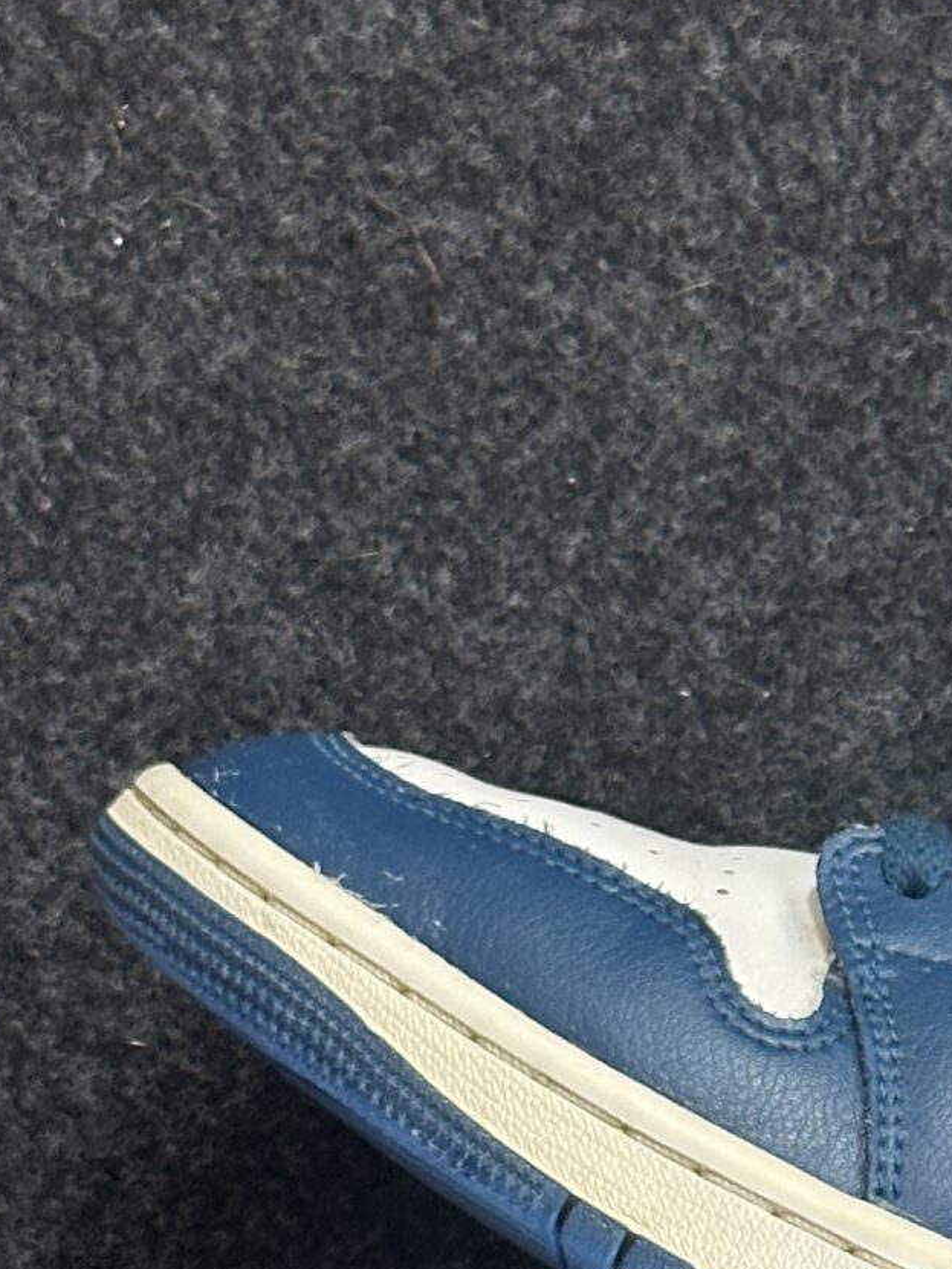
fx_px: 5424
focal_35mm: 148
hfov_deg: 9.9
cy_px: 1793
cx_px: 1204
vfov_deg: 12.8
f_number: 1.78
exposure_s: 1/50
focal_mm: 6.86
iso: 125
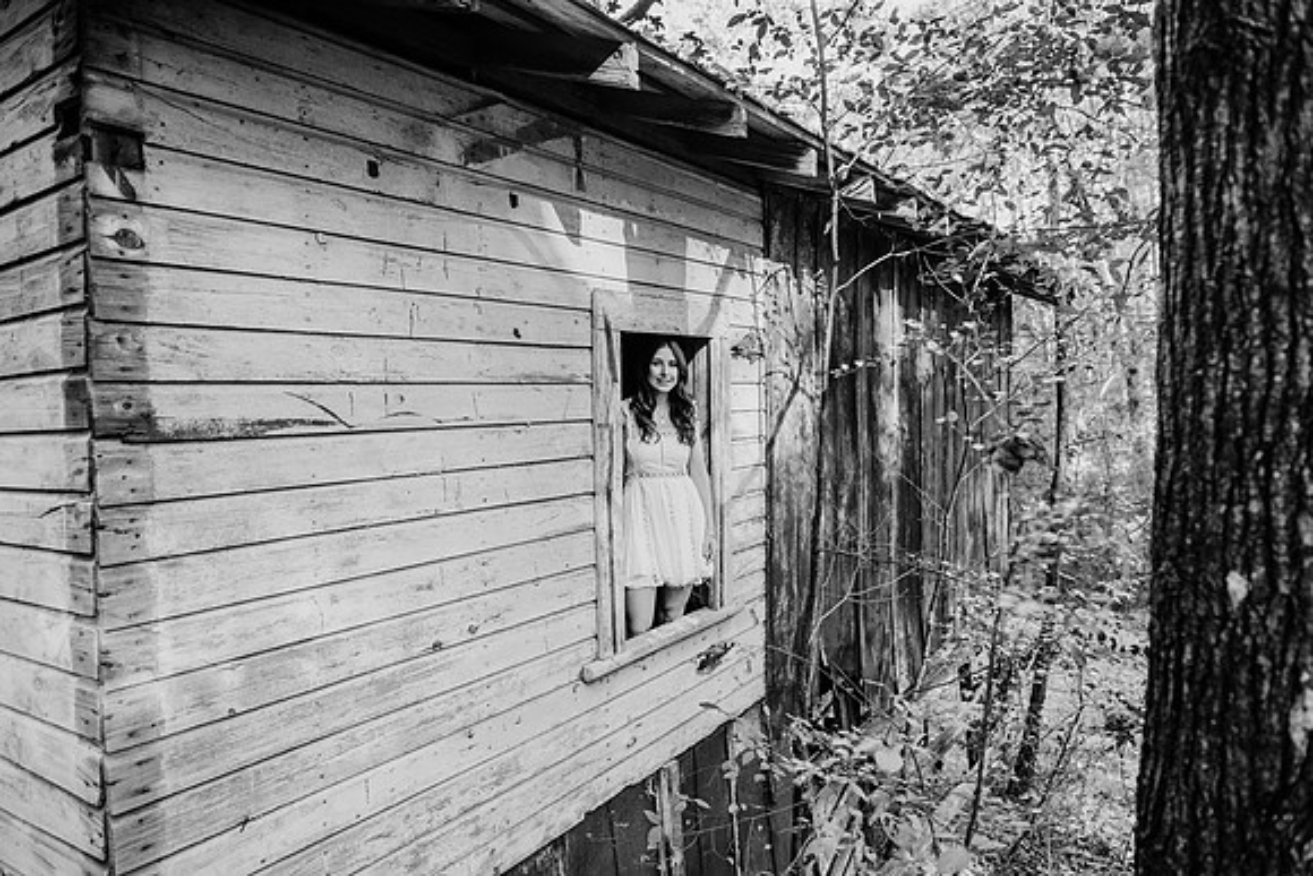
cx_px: 656
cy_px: 438
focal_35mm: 24
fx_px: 875
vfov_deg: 53.2
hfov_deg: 73.7
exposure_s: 1/160
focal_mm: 24
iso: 320
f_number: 2.8
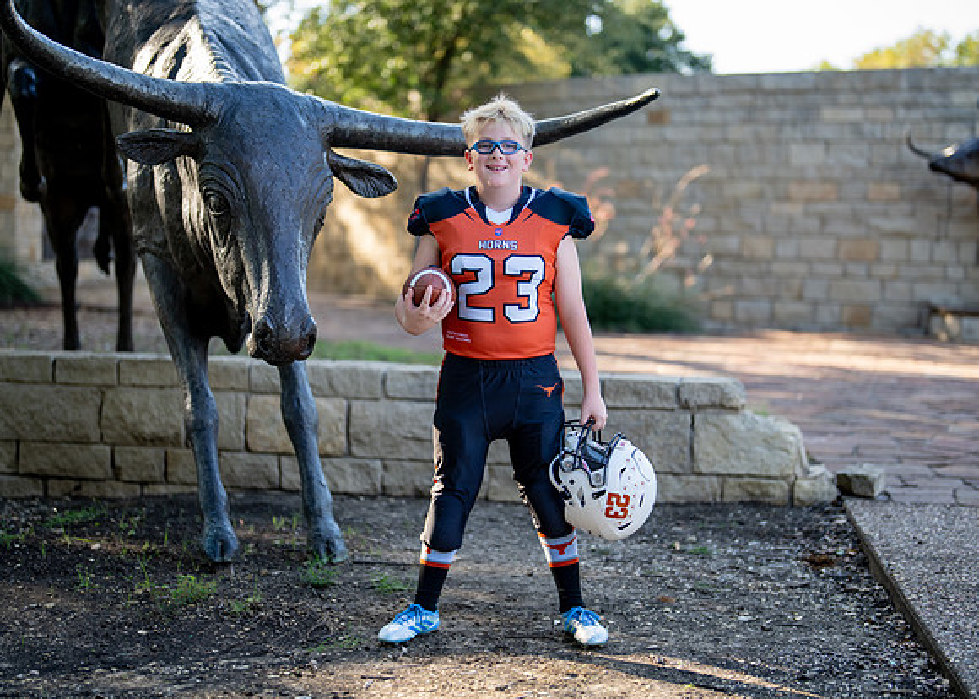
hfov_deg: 32.1
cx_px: 500
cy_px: 342
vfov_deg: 23.2
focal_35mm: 61
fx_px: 1700
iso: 200
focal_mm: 50
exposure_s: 1/1600
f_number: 1.2
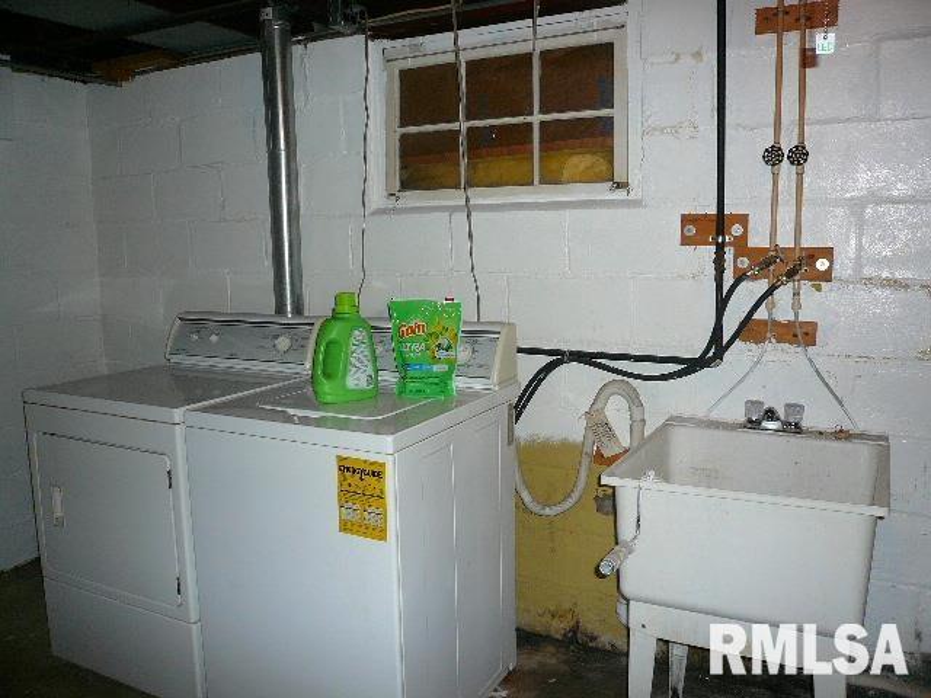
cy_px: 349
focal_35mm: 28
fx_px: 753
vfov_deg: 49.7
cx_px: 466
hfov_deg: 63.4
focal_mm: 4.6
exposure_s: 1/30
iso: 100
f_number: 2.8
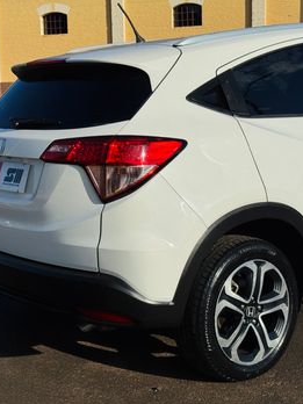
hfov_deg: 22.6
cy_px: 203
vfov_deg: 29.8
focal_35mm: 65
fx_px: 759
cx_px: 134
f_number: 1.78
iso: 50
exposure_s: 1/20000
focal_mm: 6.76
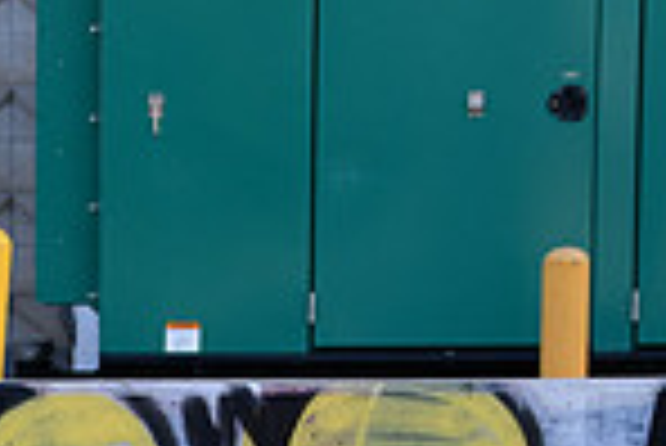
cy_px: 633
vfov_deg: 4.2
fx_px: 6092
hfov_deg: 6.2
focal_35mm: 329
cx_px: -108
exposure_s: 1/250
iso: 200
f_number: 5.6
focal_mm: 56
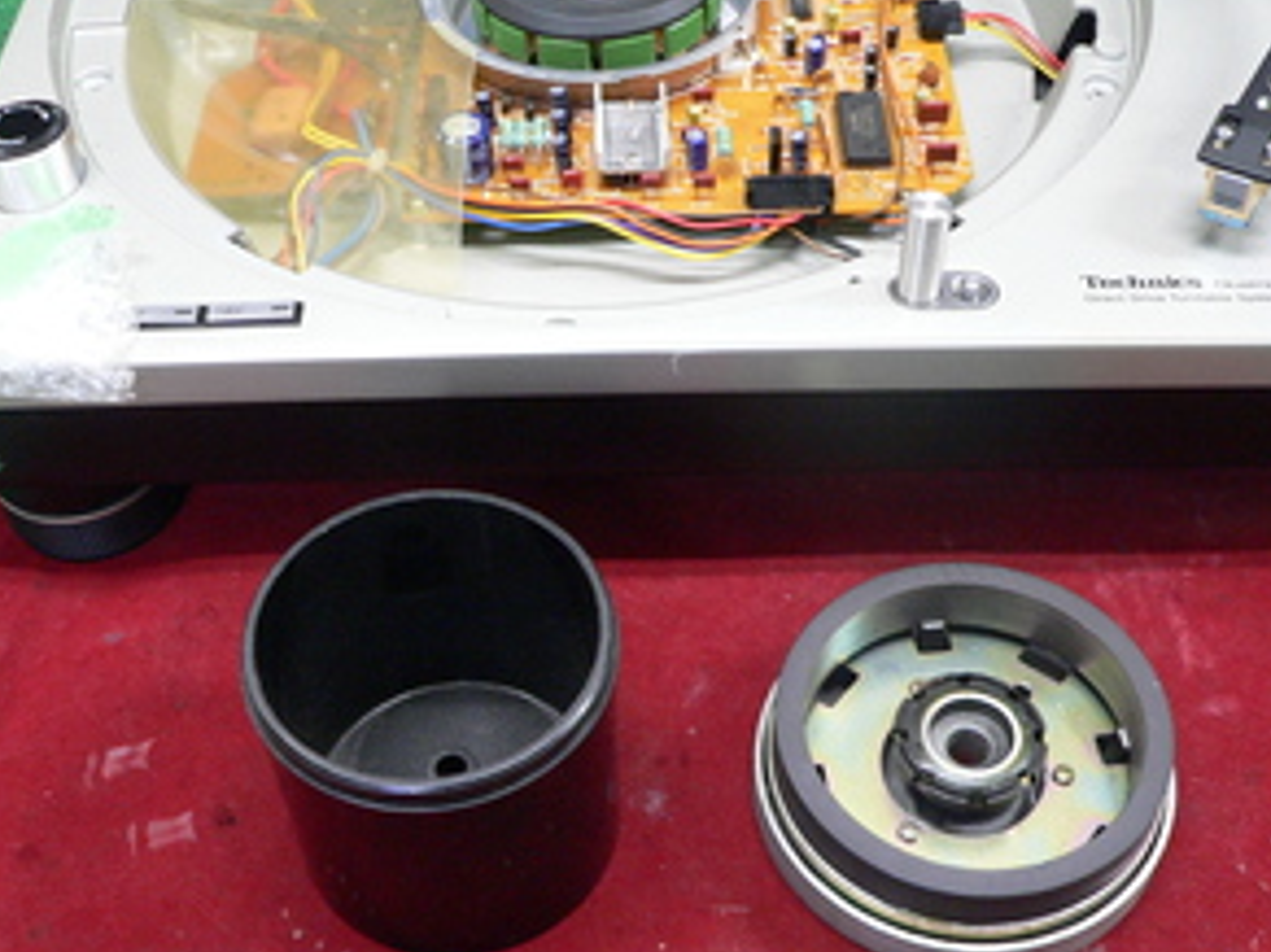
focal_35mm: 47
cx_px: 568
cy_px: 522
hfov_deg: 40.4
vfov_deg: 30.8
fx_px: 1725
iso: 200
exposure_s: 1/13
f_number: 2.8
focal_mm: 6
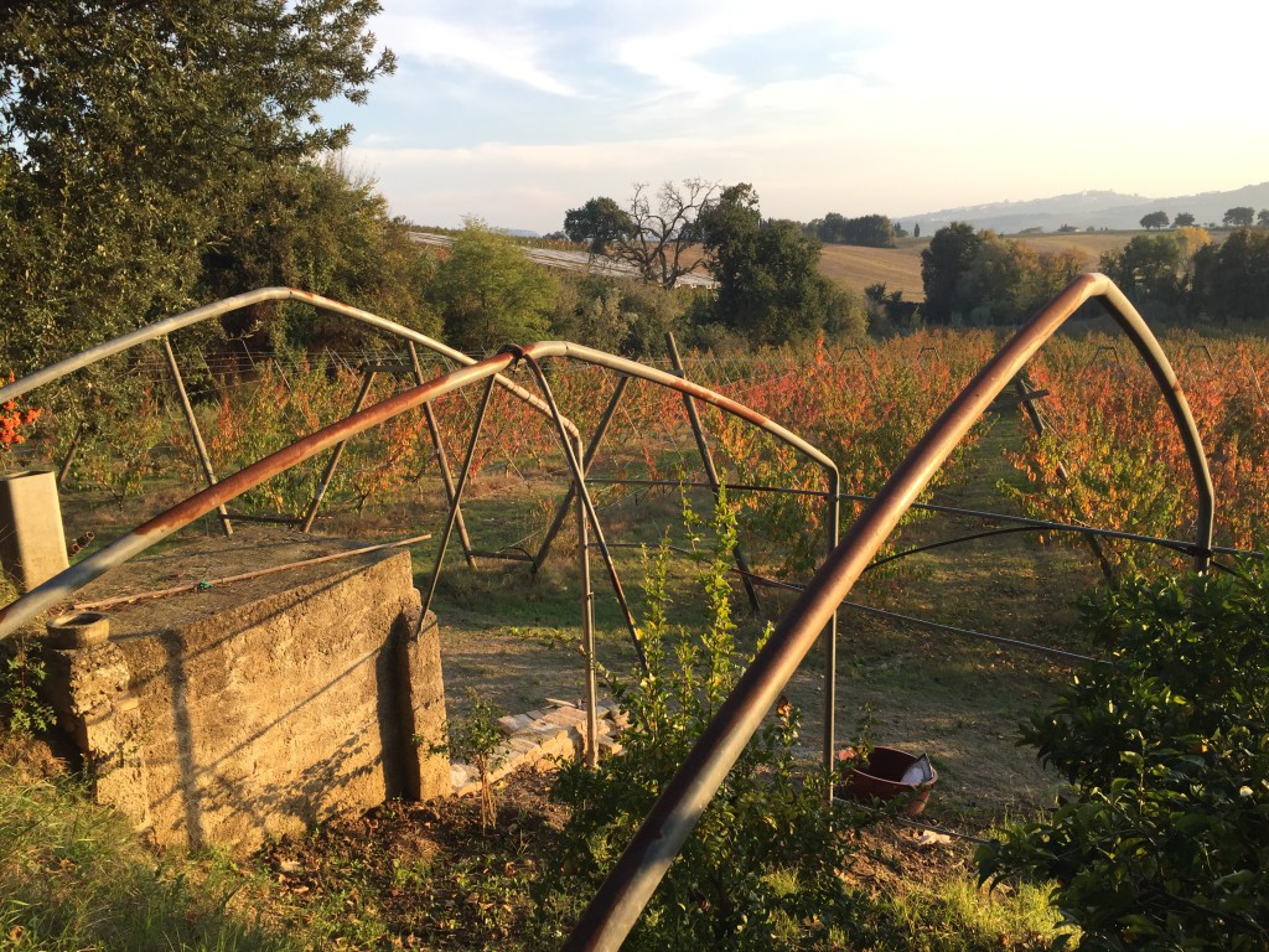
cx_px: 634
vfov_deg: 48.2
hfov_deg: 61.7
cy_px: 476
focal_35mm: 29
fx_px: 1063
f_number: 2.2
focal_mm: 4.15
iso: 32
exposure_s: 1/416
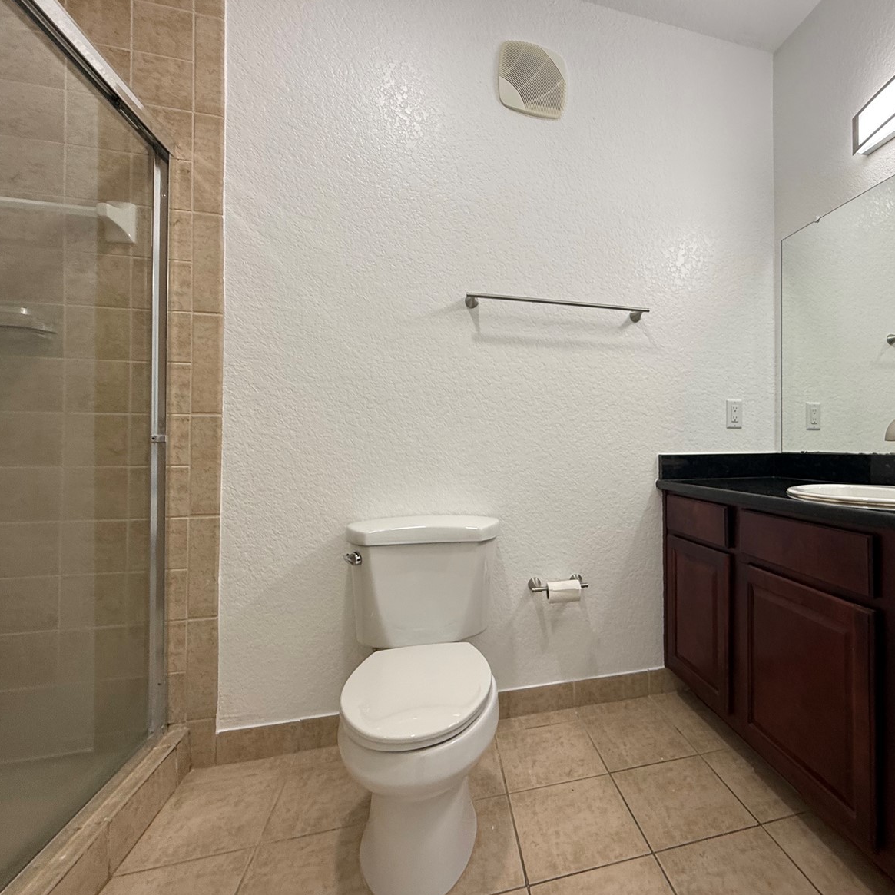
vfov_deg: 84.0
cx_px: 585
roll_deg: -0.2
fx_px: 497
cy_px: 443
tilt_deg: +1.1
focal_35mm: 17
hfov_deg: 81.6
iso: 100
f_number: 2.2
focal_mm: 2.22
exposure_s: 1/120
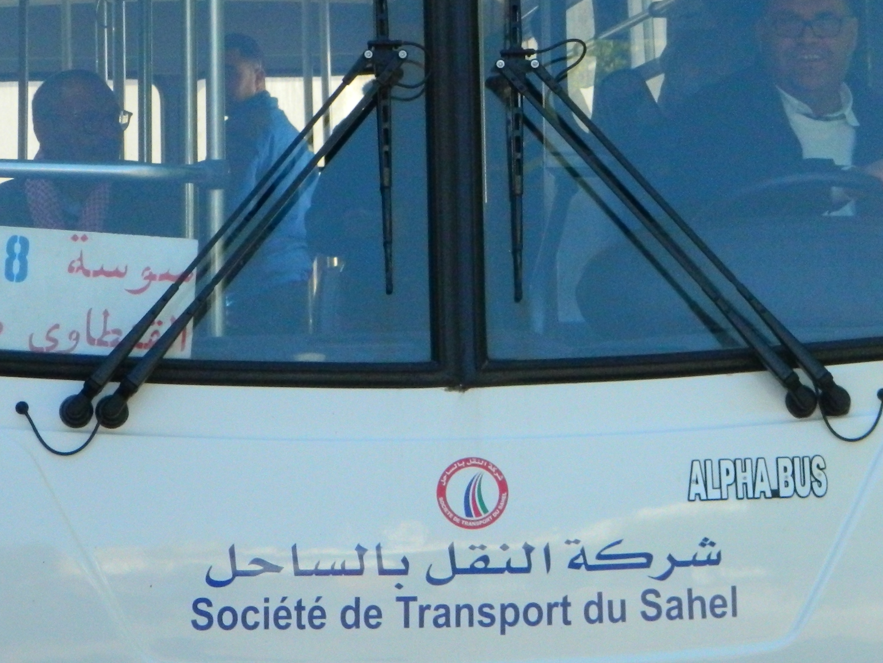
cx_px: 816
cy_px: 126
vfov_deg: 6.7
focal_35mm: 221
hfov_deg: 8.9
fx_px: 5638
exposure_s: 1/500
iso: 360
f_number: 4.5
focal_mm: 18.6
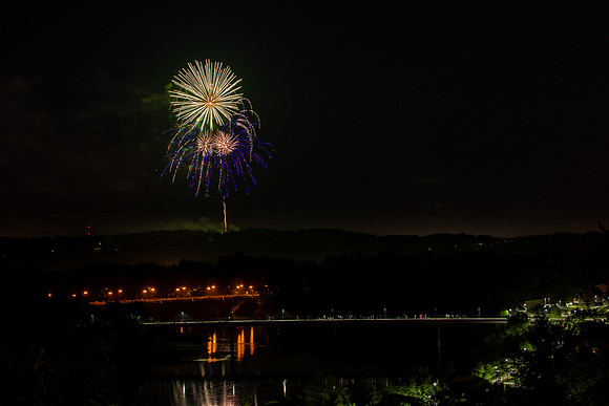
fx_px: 1110
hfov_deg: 30.7
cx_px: 304
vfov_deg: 20.7
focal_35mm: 66
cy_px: 152
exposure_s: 10
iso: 125
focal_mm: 35
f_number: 6.3
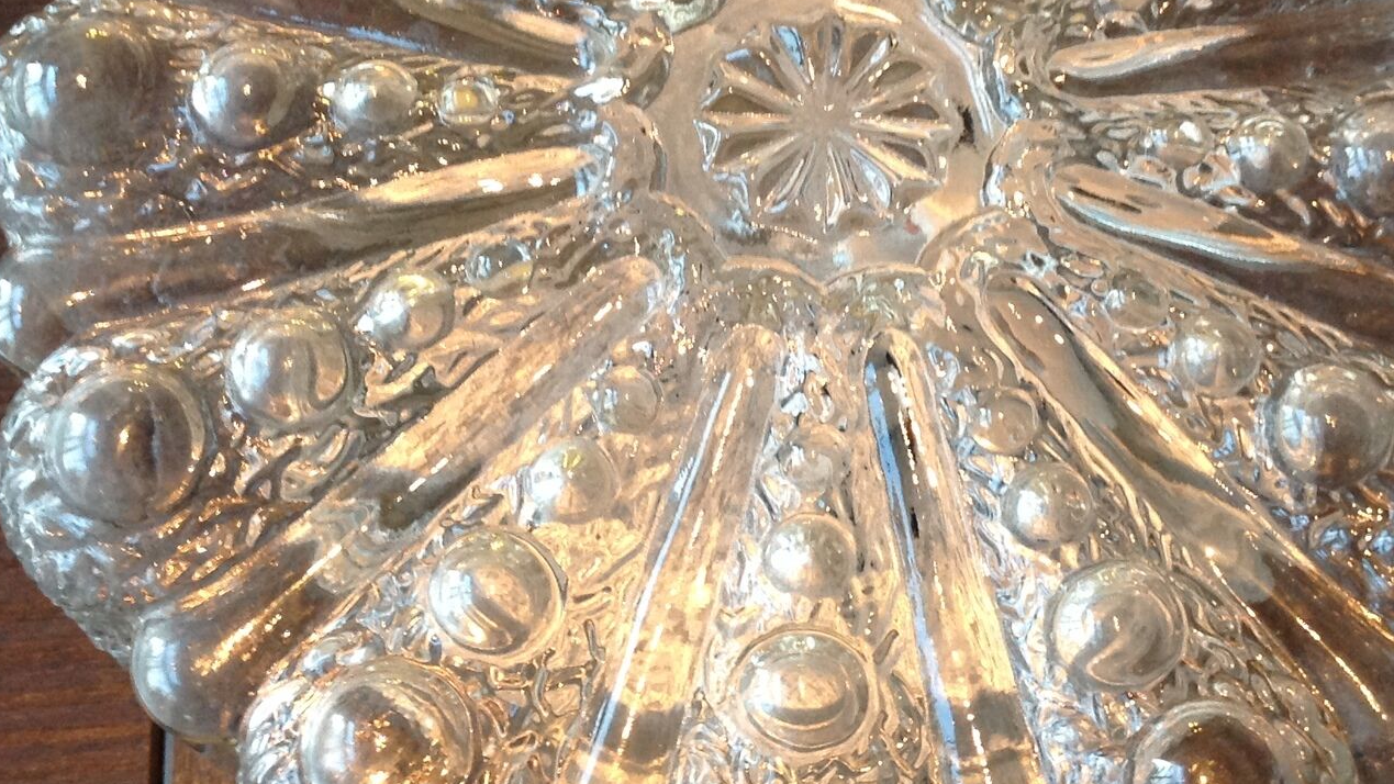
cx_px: 771
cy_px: 290
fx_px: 2218
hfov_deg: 34.9
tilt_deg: -67.5
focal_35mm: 60
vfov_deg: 20.0
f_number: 2.4
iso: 160
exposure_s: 1/15
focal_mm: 4.28
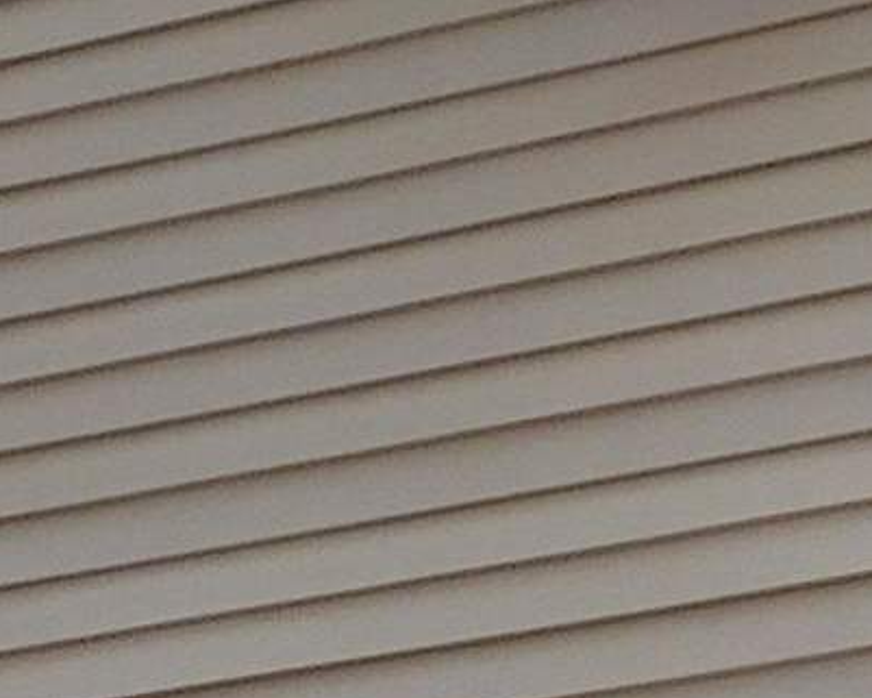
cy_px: 972
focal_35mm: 269
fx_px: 6944
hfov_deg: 7.2
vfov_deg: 5.7
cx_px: -7
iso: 125
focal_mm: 6.3
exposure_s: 1/400
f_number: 3.5
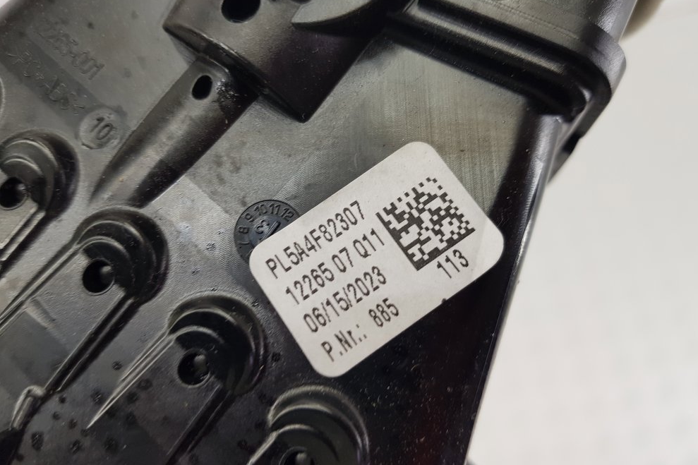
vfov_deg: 46.3
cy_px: 252
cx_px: 338
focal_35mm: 28
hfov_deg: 65.5
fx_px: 543
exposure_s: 1/100
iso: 64
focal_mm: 4.2
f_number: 1.7
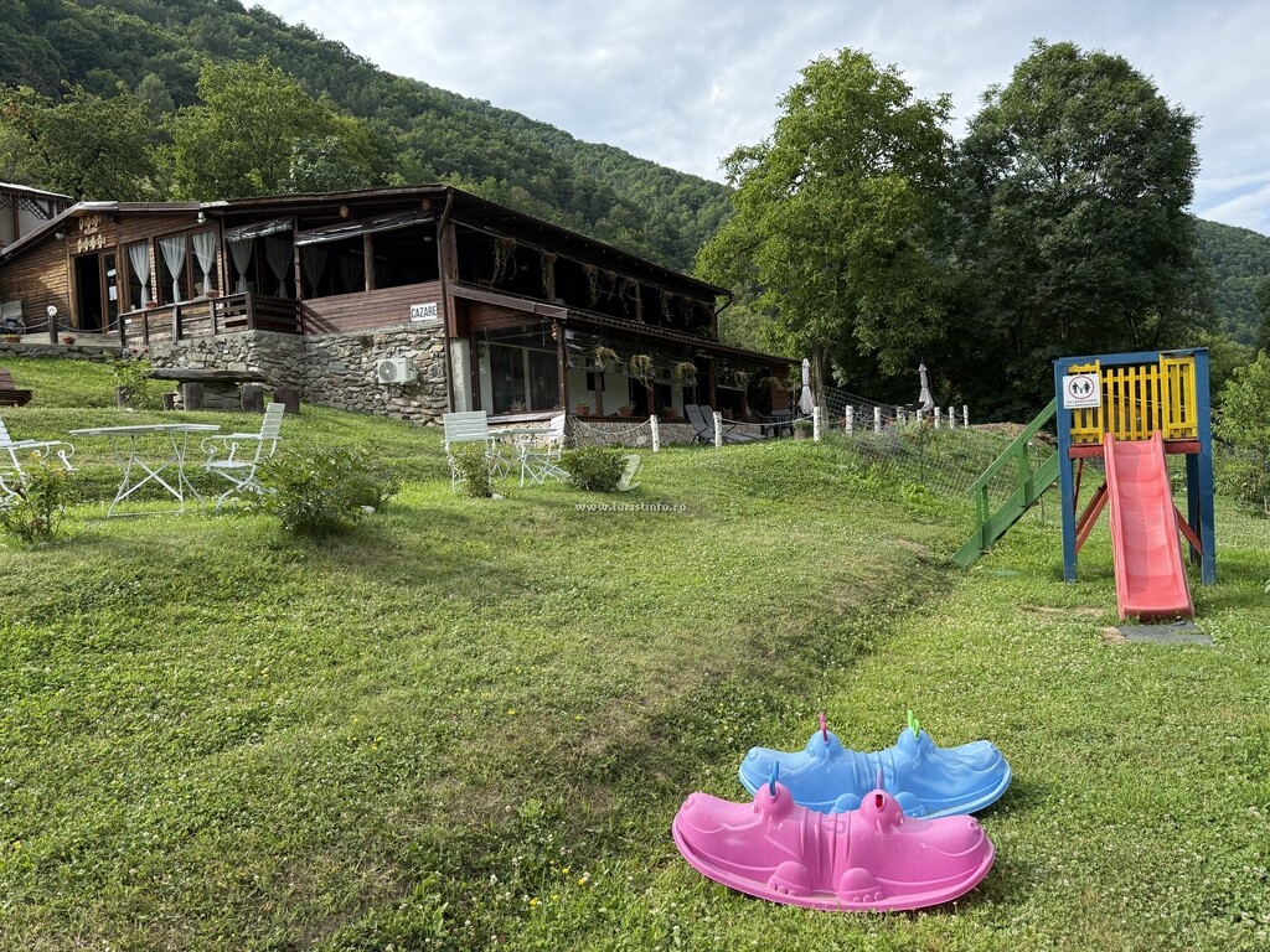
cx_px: 635
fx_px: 881
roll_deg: +3.0
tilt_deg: -0.7
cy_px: 476
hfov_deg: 71.6
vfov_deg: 56.8
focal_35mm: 24
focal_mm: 6.76
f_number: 1.78
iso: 100
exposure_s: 1/1901
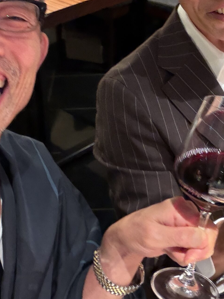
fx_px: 518
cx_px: 91
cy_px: 24
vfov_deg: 30.6
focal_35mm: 60
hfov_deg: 24.4
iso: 640
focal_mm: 2.71
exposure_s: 1/20
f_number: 1.9
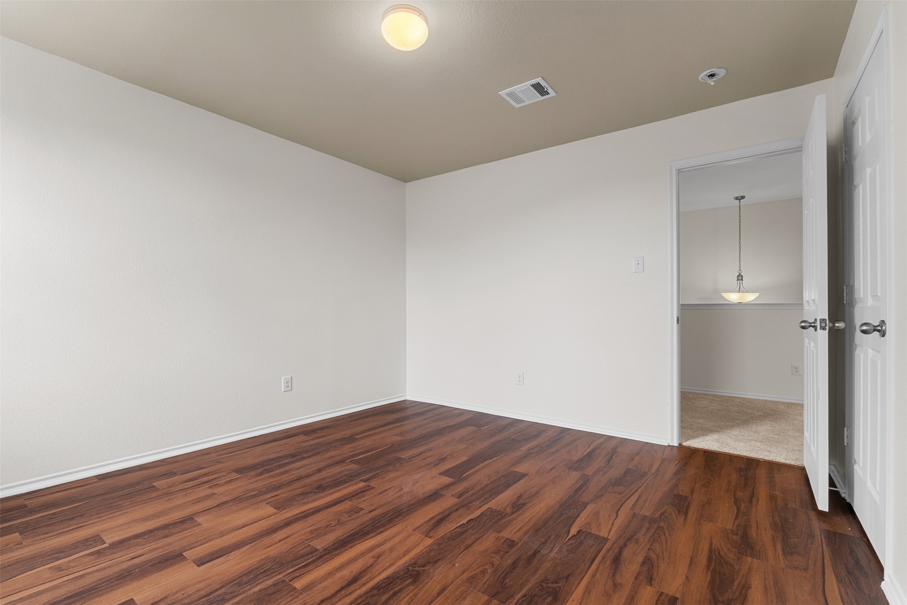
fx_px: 401
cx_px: 454
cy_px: 302
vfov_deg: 74.1
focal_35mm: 16
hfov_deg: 97.1
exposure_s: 1/2
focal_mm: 10.6
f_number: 9.5
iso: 250
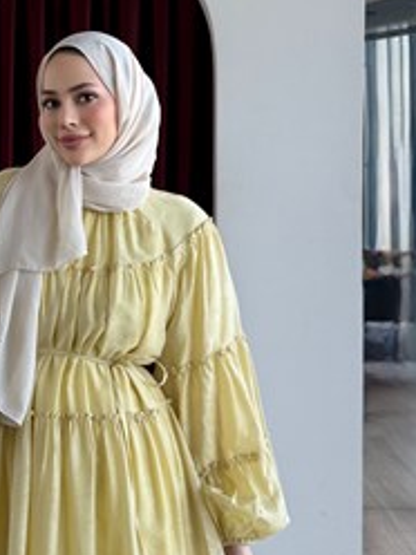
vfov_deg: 46.8
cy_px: 276
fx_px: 641
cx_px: 87
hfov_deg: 34.9
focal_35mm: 40
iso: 100
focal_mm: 6.76
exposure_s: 1/121
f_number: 1.78
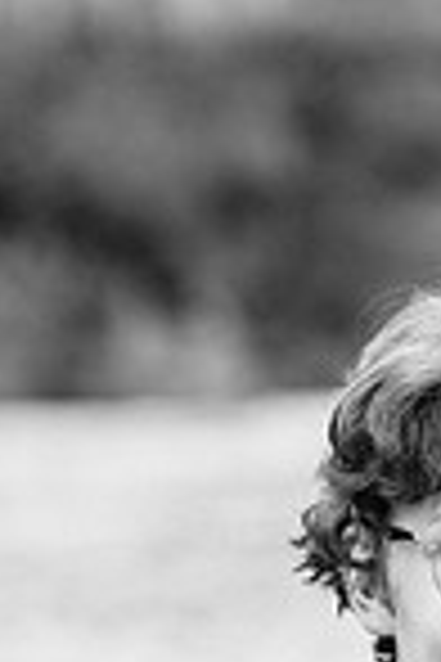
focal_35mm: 260
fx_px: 4777
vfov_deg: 7.8
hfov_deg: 5.3
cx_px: 558
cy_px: 896
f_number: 2.8
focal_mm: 85
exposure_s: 1/500
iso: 250
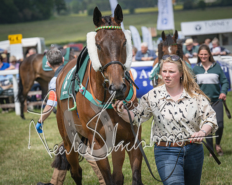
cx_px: 112
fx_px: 1419
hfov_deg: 9.3
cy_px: 91
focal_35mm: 207
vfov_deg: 7.5
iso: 400
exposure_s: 1/3200
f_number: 5
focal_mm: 120
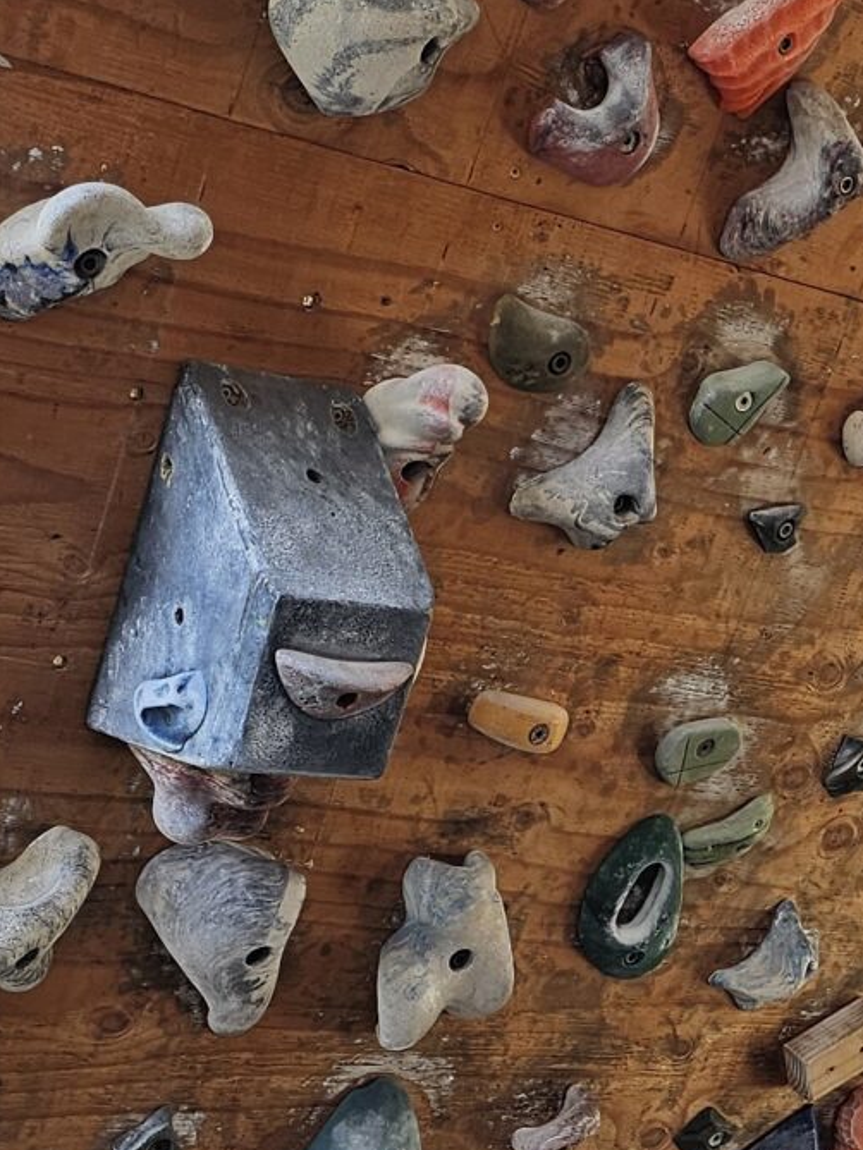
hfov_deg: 16.3
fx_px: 2924
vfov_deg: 21.6
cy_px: 1093
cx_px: 958
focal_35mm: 88
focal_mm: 6.3
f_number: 1.7
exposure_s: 1/180
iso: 64
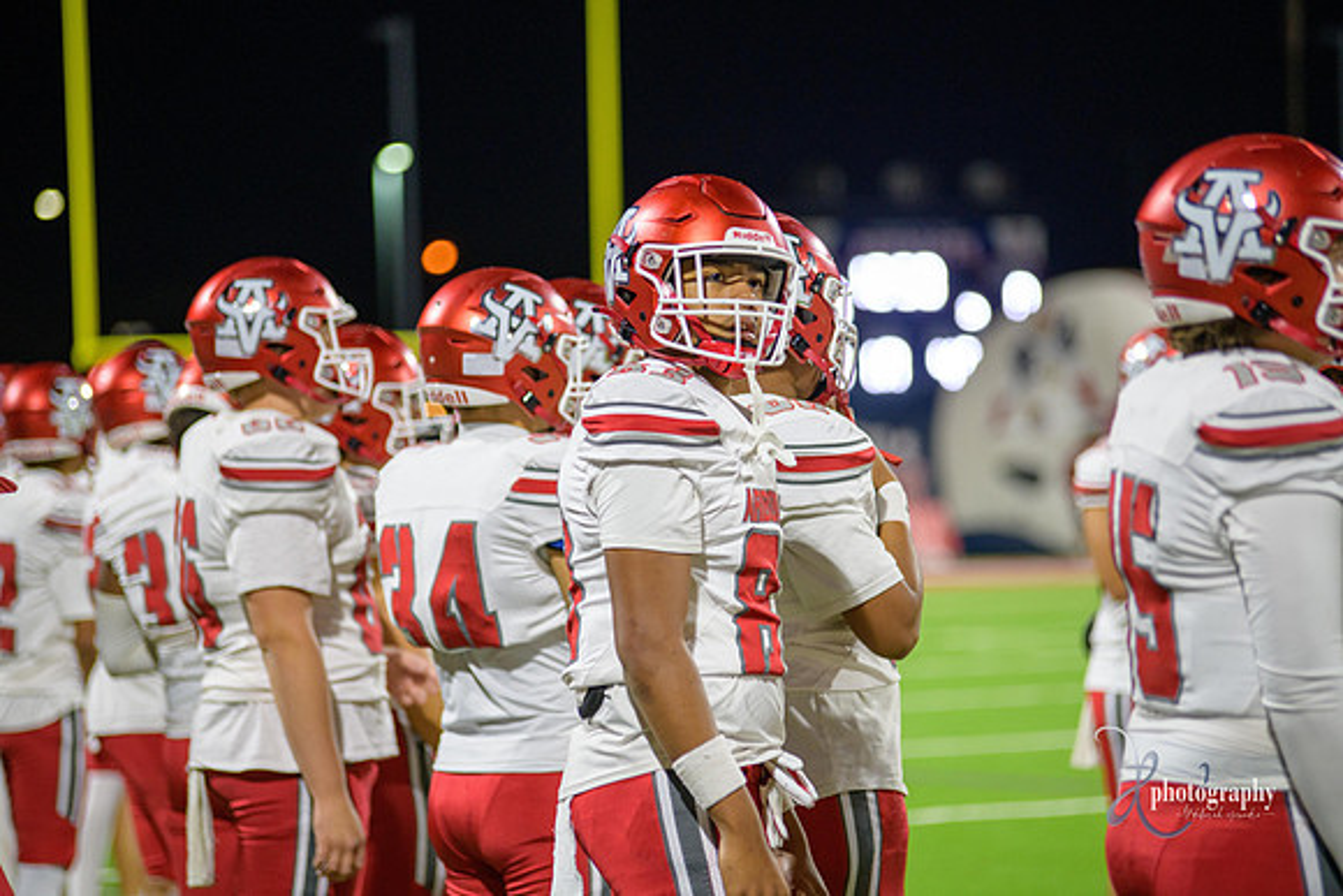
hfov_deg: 13.7
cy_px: 448
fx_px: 5597
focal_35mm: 150
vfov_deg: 9.2
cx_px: 672
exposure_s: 1/250
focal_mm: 150
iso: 1250
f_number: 2.8
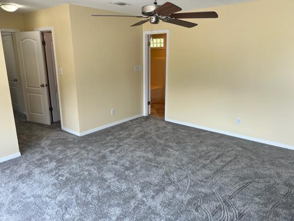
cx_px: 147
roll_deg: +0.4
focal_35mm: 26
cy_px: 110
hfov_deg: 67.3
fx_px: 221
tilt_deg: -15.6
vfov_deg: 53.1
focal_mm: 5.7
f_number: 1.5
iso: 64
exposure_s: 1/171
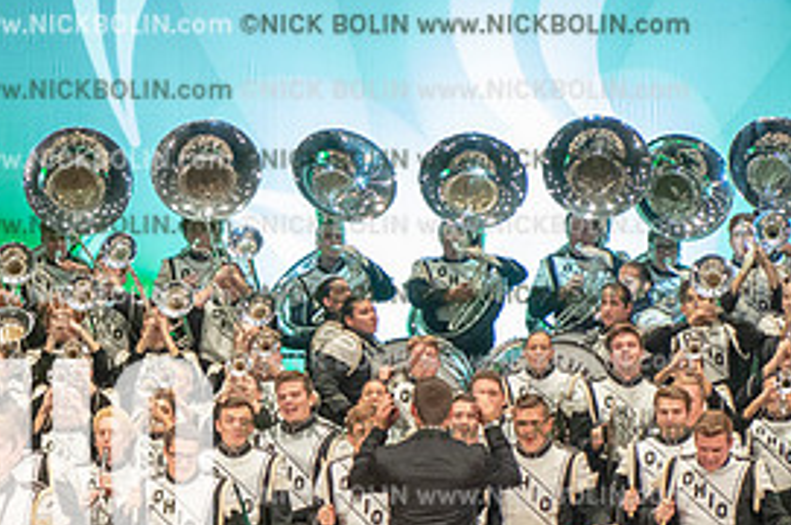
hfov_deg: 6.9
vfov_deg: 4.6
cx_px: 6
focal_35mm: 300
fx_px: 6584
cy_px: 496
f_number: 5.6
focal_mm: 140
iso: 8000
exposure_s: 1/320
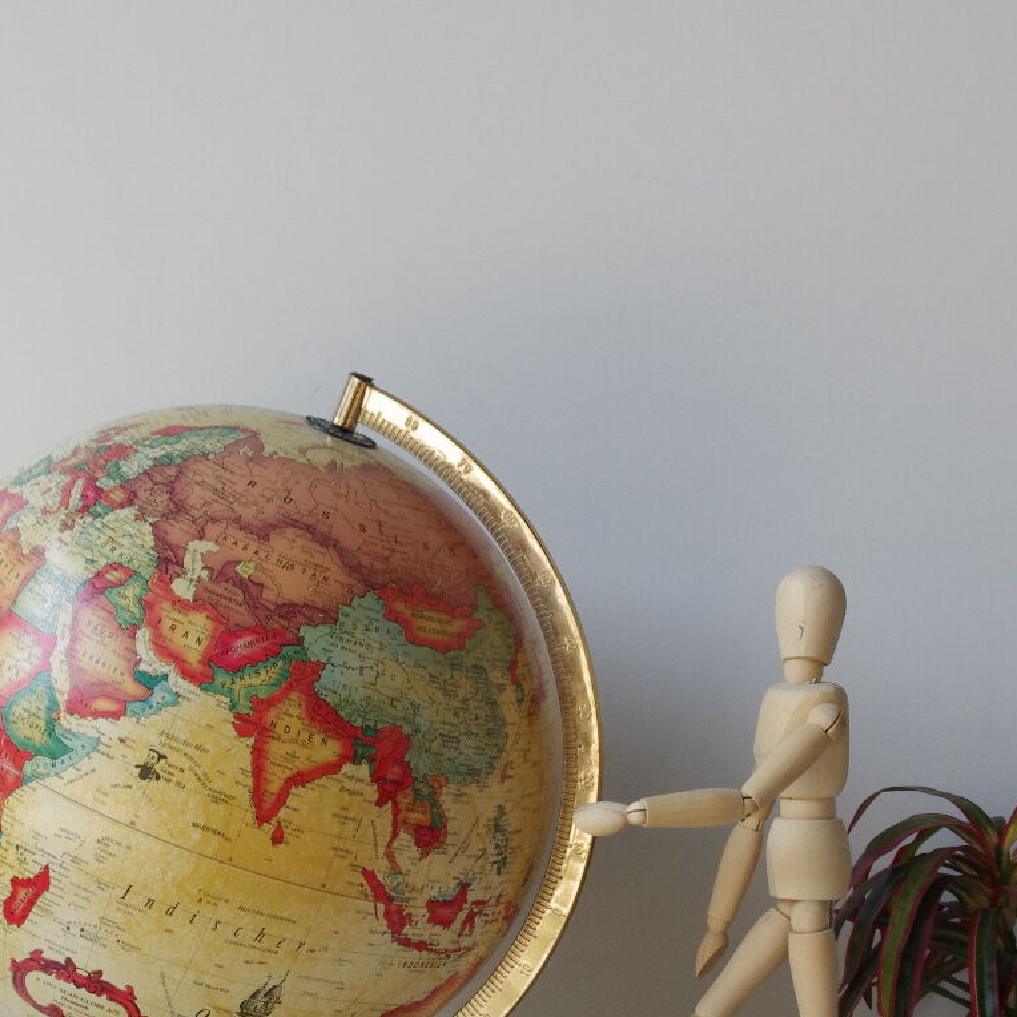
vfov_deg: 22.9
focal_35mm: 75
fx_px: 2493
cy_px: 712
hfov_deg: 23.1
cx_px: 499
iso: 800
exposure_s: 1/200
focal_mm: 26.25
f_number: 8
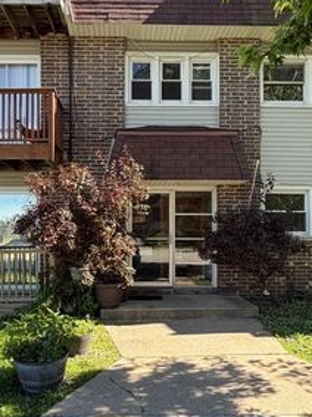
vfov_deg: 55.2
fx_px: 397
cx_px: 131
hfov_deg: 42.8
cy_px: 235
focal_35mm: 33
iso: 50
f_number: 2.2
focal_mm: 2.22
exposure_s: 1/395
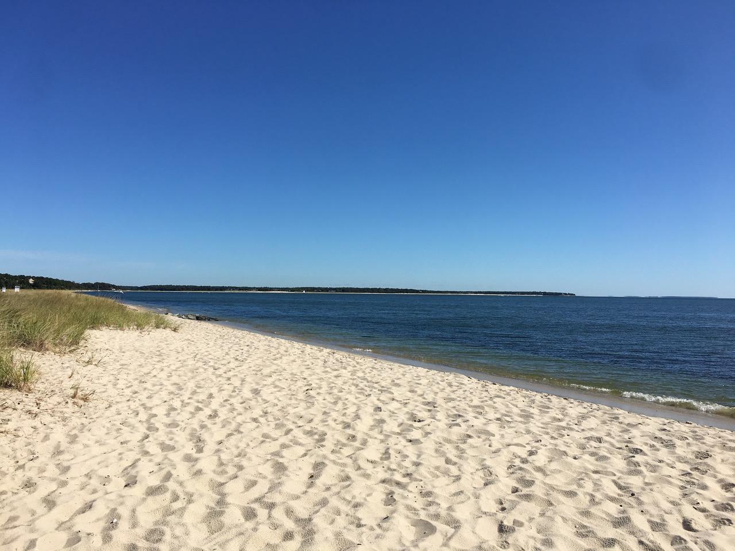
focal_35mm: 29
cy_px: 276
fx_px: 616
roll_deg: -1.1
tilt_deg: +4.2
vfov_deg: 48.2
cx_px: 368
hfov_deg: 61.7
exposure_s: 1/2959
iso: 25
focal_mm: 4.15
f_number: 2.2
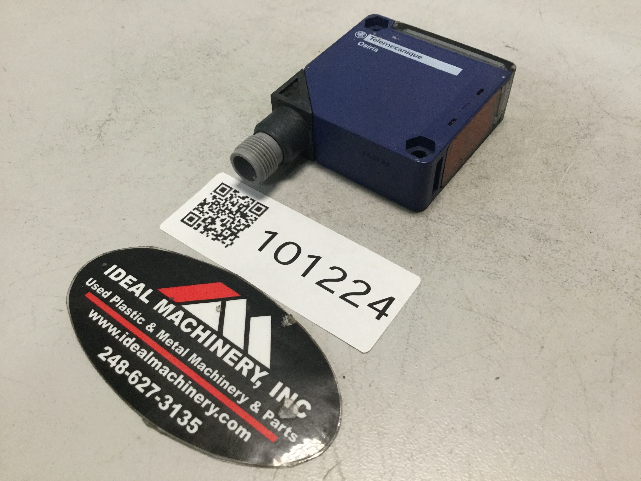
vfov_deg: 45.4
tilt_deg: -50.6
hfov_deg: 58.4
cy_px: 240
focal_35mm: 31
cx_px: 320
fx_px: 574
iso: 40
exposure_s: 1/30
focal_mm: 3.3
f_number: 2.4
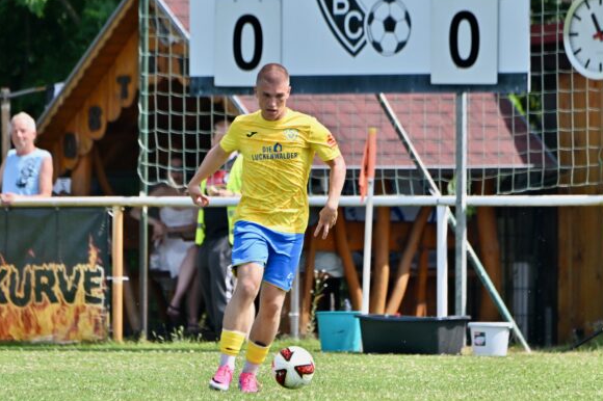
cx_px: 365
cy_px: 140
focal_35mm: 530
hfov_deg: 3.9
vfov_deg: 2.6
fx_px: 8872
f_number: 5.6
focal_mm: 400
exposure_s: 1/1600
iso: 450
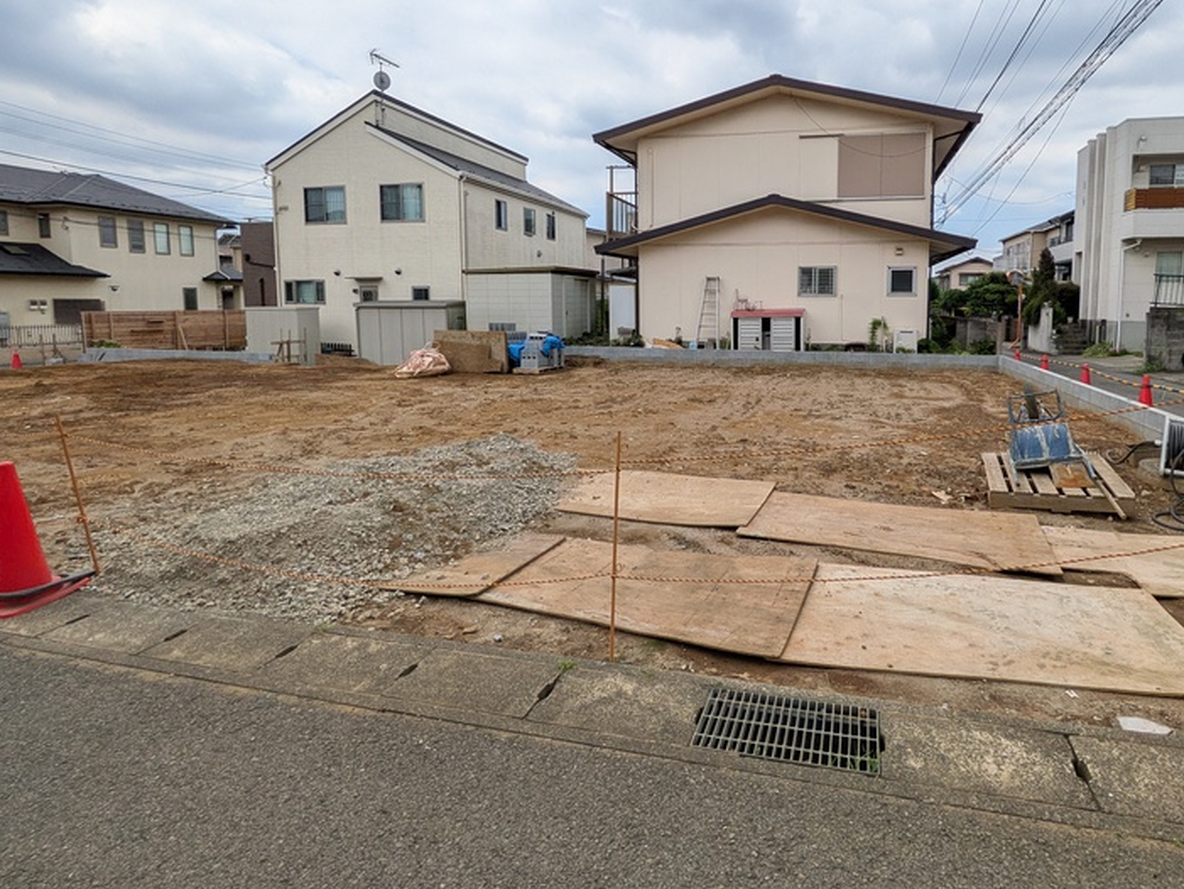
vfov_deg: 68.0
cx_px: 711
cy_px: 357
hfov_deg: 83.6
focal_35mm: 19
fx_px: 650
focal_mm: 1.83
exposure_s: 1/2004
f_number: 2.2
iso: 51
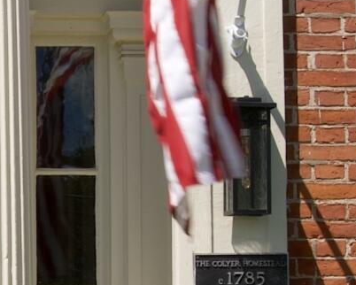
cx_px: -187
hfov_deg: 11.0
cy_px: 314
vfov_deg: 9.1
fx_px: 1771
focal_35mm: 168
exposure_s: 1/50
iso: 100
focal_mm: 24
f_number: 20
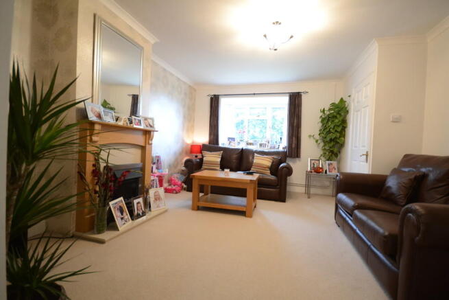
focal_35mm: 15
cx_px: 224
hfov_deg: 100.4
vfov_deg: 77.4
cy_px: 150
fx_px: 187
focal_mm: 10
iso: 1400
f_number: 4
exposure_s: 1/30
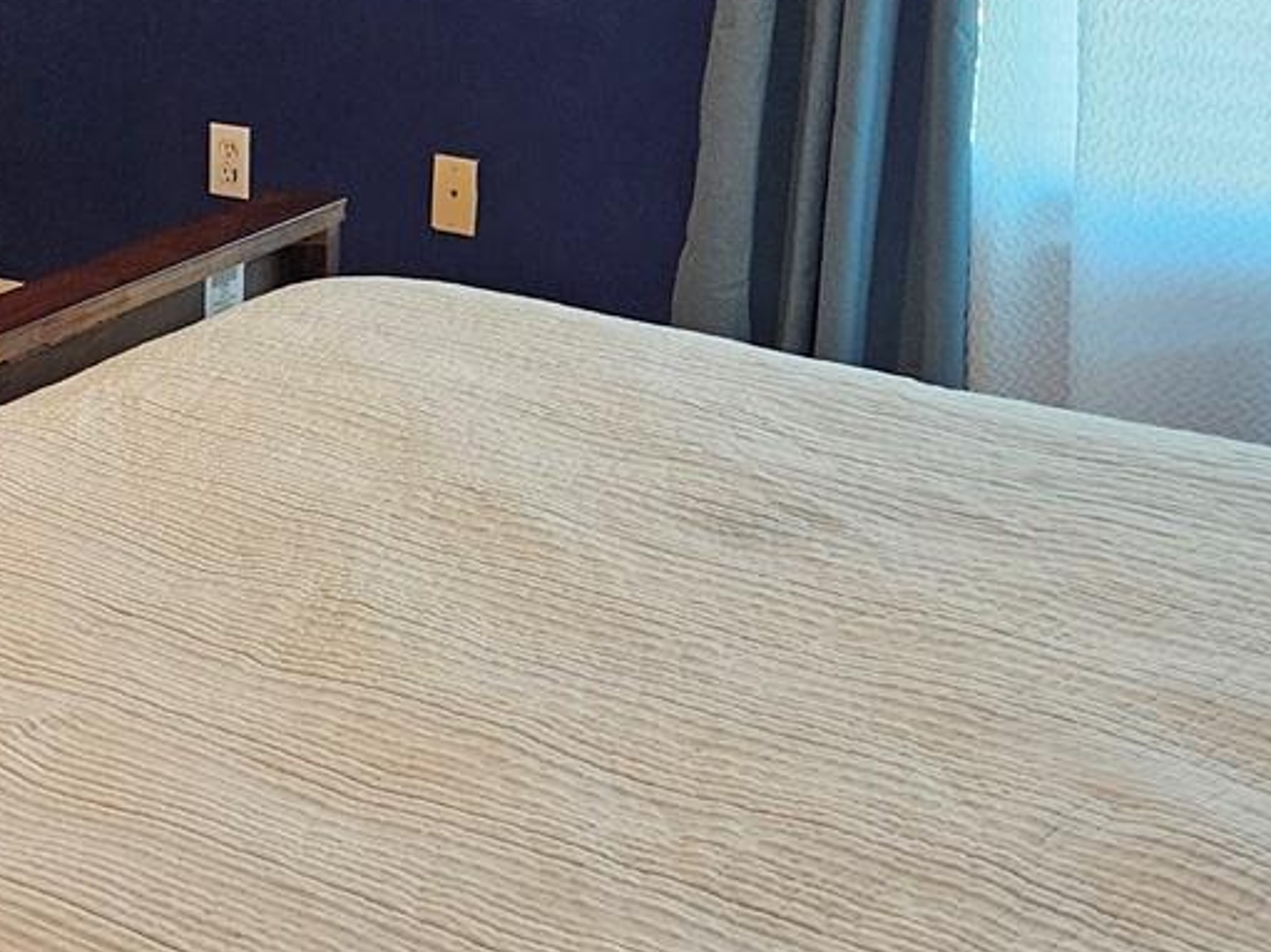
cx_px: -117
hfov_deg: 25.2
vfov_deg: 20.0
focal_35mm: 72
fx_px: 2643
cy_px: 62
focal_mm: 5.4
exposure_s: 1/120
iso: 640
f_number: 1.8
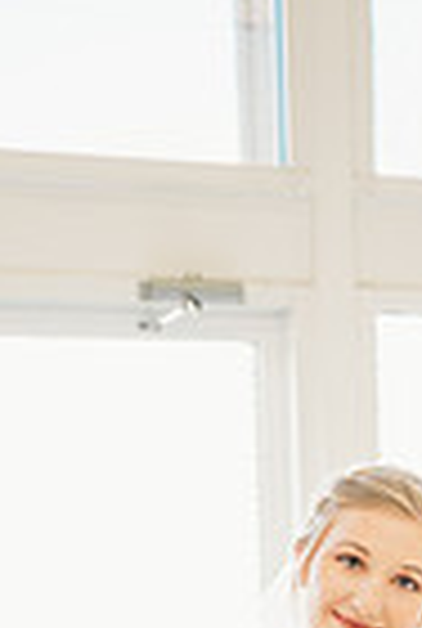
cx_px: 409
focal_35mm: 77
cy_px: 740
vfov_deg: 24.0
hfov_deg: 17.4
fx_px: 1347
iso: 400
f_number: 1.8
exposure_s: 1/160
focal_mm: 24
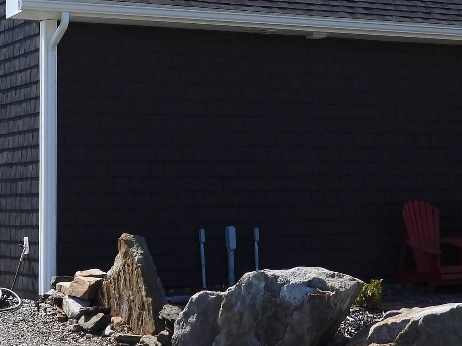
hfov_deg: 22.5
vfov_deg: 16.7
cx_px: 221
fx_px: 1161
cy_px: 36
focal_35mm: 87
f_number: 3.2
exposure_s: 1/1000
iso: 100
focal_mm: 5.8
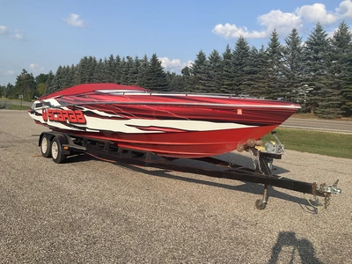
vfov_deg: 48.2
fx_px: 295
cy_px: 132
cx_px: 176
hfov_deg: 61.7
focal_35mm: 29
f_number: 1.8
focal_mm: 3
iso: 25
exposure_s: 1/1577
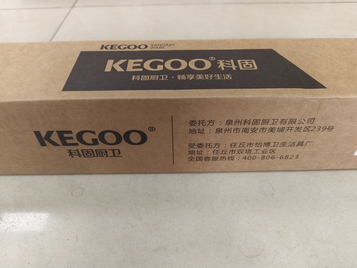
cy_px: 134
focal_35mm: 23
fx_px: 237
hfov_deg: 73.9
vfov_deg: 58.9
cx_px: 178
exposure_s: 1/100
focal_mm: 5.6
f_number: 1.88
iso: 719
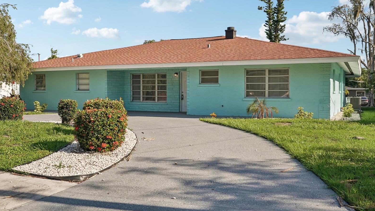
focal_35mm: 34
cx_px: 189
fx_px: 338
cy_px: 96
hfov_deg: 58.0
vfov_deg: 34.6
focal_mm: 32
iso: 400
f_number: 6.3
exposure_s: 1/1250
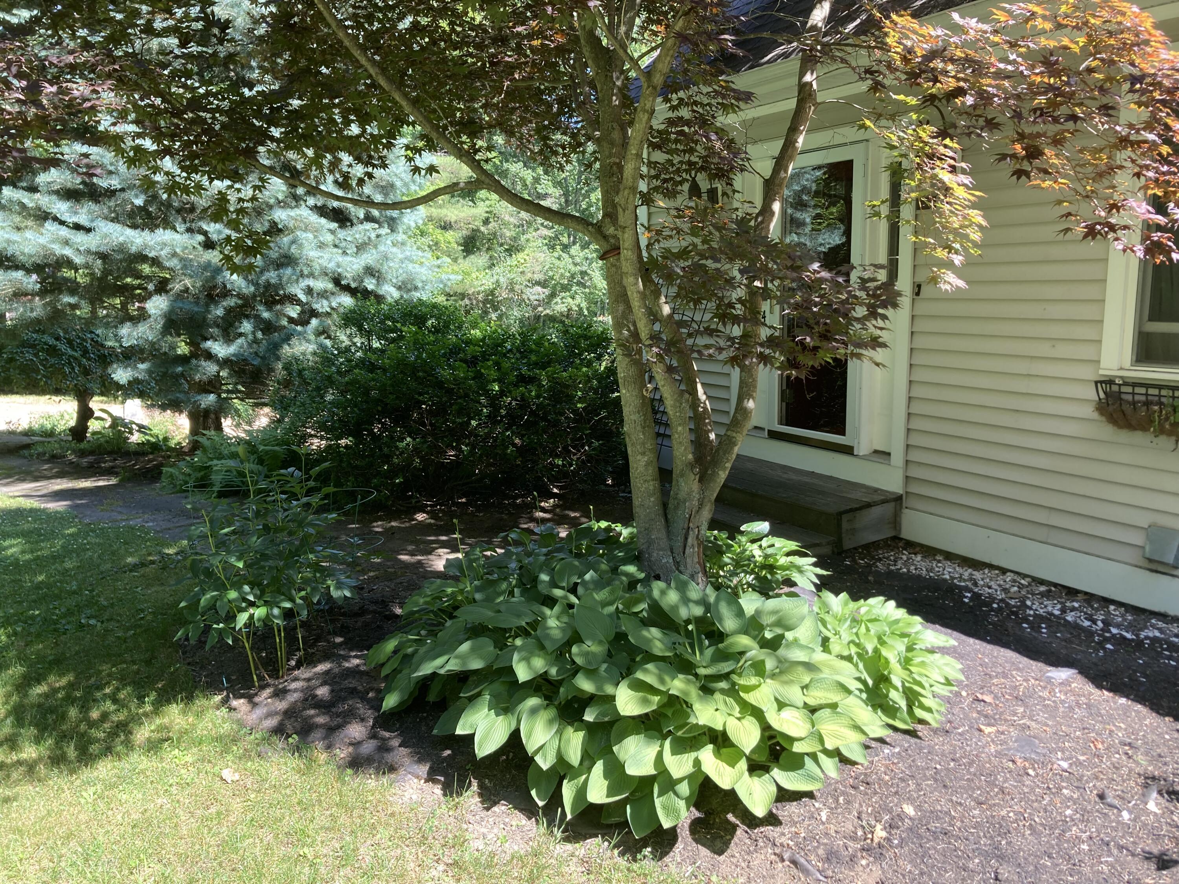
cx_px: 590
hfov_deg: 63.4
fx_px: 954
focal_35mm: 28
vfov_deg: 49.7
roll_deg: +0.1
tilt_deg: -8.3
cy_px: 442
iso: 25
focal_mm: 3.99
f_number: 1.8
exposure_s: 1/122
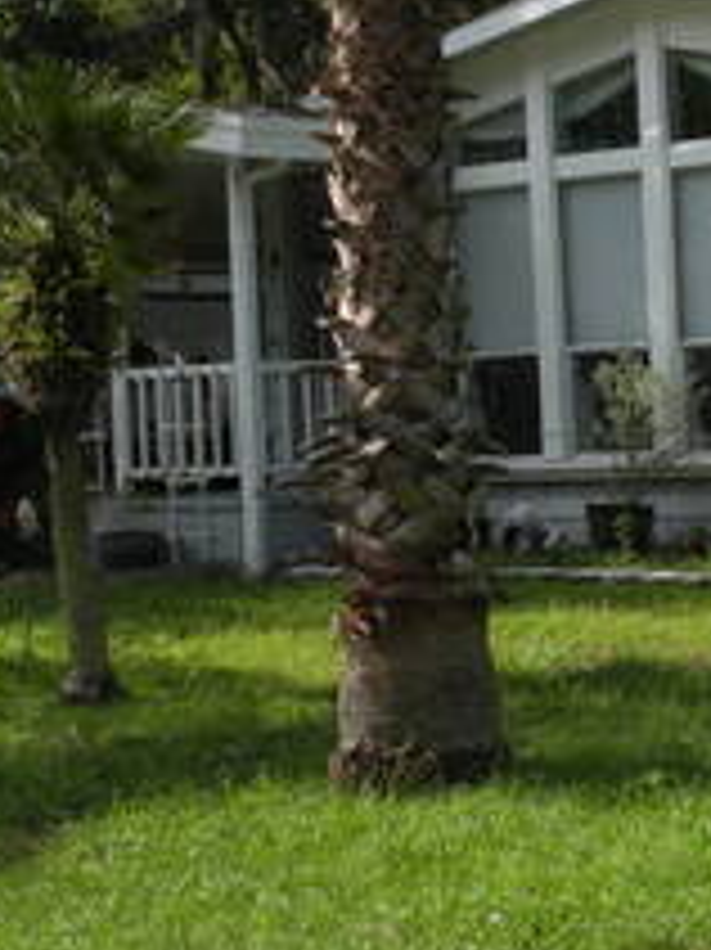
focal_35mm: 102
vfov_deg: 19.3
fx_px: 2796
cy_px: 419
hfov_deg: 13.7
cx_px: 1048
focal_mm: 7.4
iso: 64
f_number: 5.6
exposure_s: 1/241
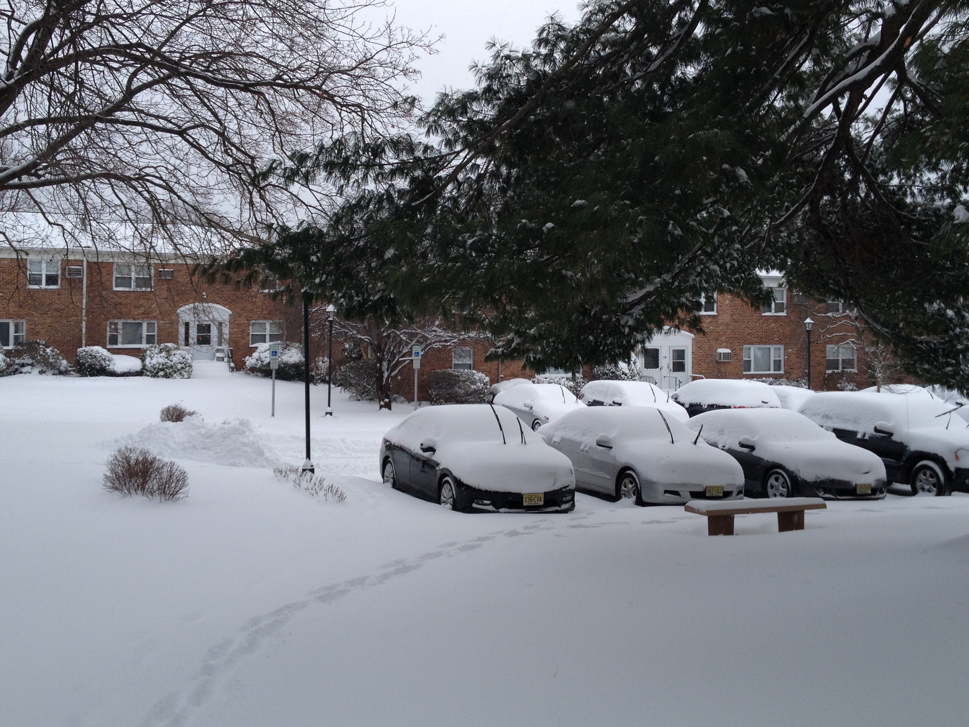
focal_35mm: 42
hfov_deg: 44.8
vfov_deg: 34.3
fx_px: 1176
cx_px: 499
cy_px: 299
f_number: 2.4
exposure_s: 1/339
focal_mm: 4.28
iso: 50
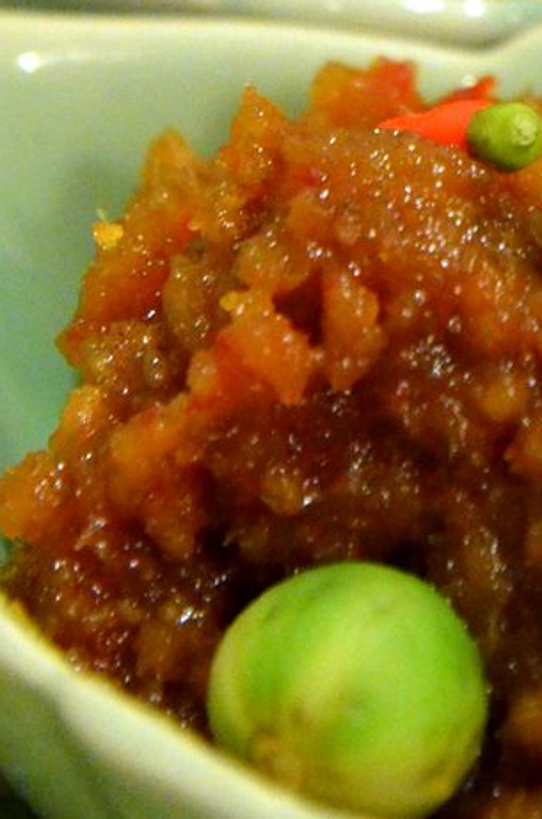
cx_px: 753
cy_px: -421
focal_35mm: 281
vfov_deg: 7.2
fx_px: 6381
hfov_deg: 4.8
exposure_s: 1/60
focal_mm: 45
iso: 4000
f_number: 4
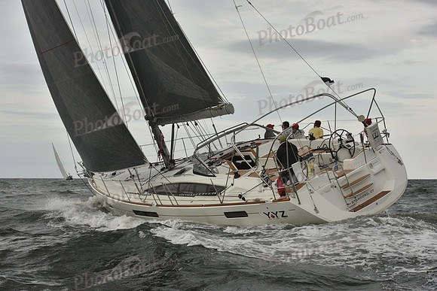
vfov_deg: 19.5
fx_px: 850
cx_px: 218
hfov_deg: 28.8
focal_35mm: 70
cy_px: 146
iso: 500
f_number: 8
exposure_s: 1/640
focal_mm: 70
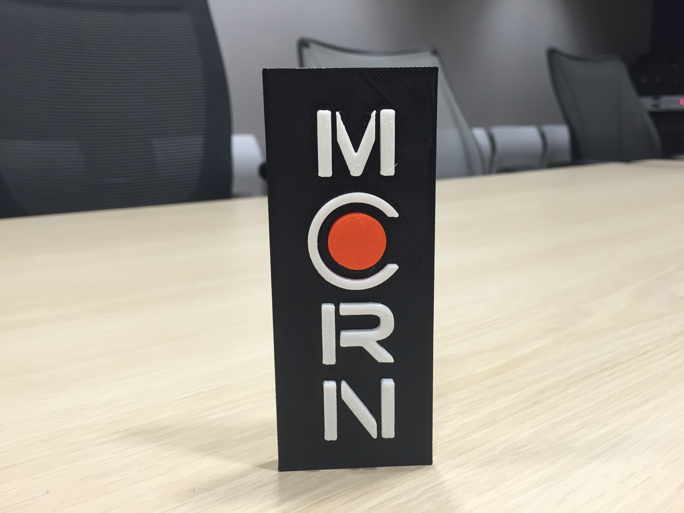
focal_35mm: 29
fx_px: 573
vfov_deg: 48.2
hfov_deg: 61.7
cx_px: 342
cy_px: 256
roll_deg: +1.1
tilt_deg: -12.5
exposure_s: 1/30
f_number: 2.2
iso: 64
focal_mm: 4.15
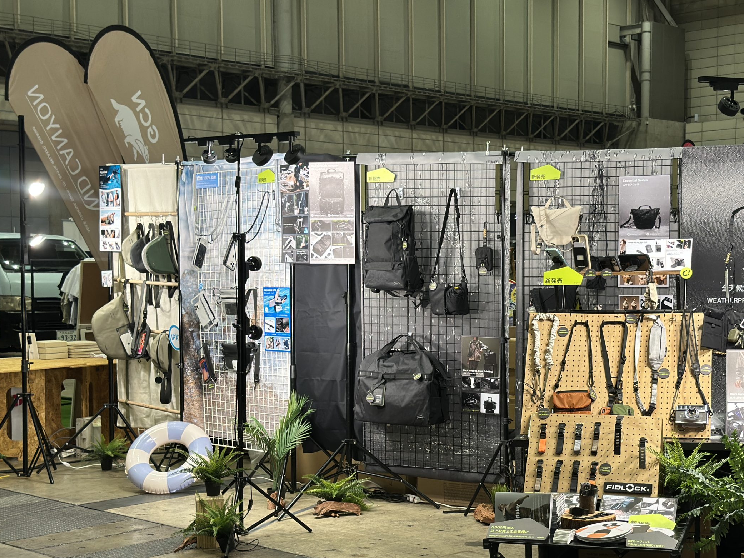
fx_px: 1268
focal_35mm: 59
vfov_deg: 24.8
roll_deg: -0.2
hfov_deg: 32.6
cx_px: 456
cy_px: 324
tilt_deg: -3.1
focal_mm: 6.86
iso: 125
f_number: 1.78
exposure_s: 1/50
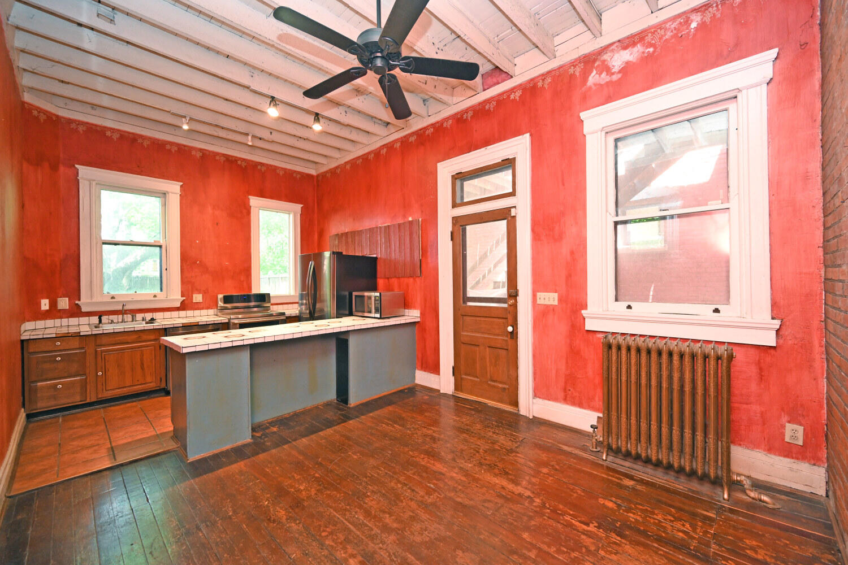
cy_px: 282
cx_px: 424
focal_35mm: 14
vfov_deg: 81.2
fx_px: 330
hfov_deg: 104.3
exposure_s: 1/60
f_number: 4
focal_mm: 14
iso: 1800
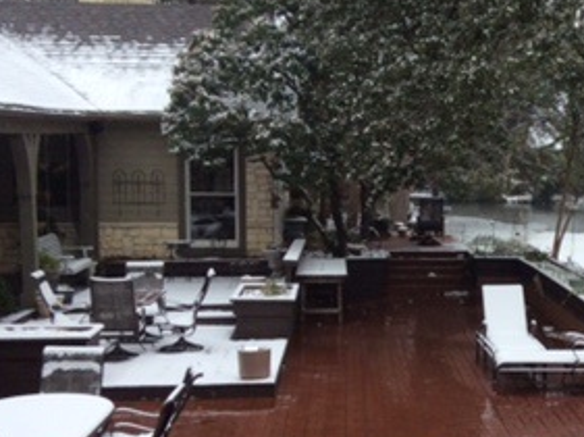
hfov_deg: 26.2
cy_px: 258
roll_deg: -0.9
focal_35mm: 73
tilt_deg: -5.6
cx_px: 478
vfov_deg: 20.1
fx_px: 1230
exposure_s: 1/784
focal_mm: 3.3
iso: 32
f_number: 2.4
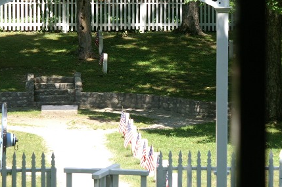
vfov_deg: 6.5
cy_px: 68
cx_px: 149
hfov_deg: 9.8
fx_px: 1643
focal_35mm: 210
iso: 100
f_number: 5.6
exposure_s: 1/160
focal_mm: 75
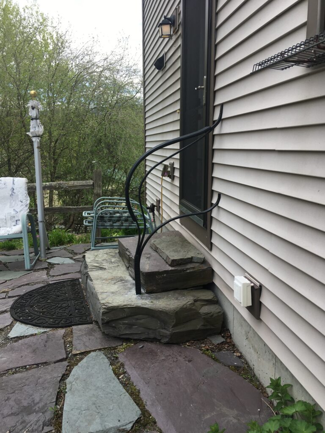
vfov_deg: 61.7
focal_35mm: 29
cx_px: 162
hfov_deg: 48.2
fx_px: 363
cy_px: 216
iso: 25
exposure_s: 1/565
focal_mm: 4.15
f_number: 2.2
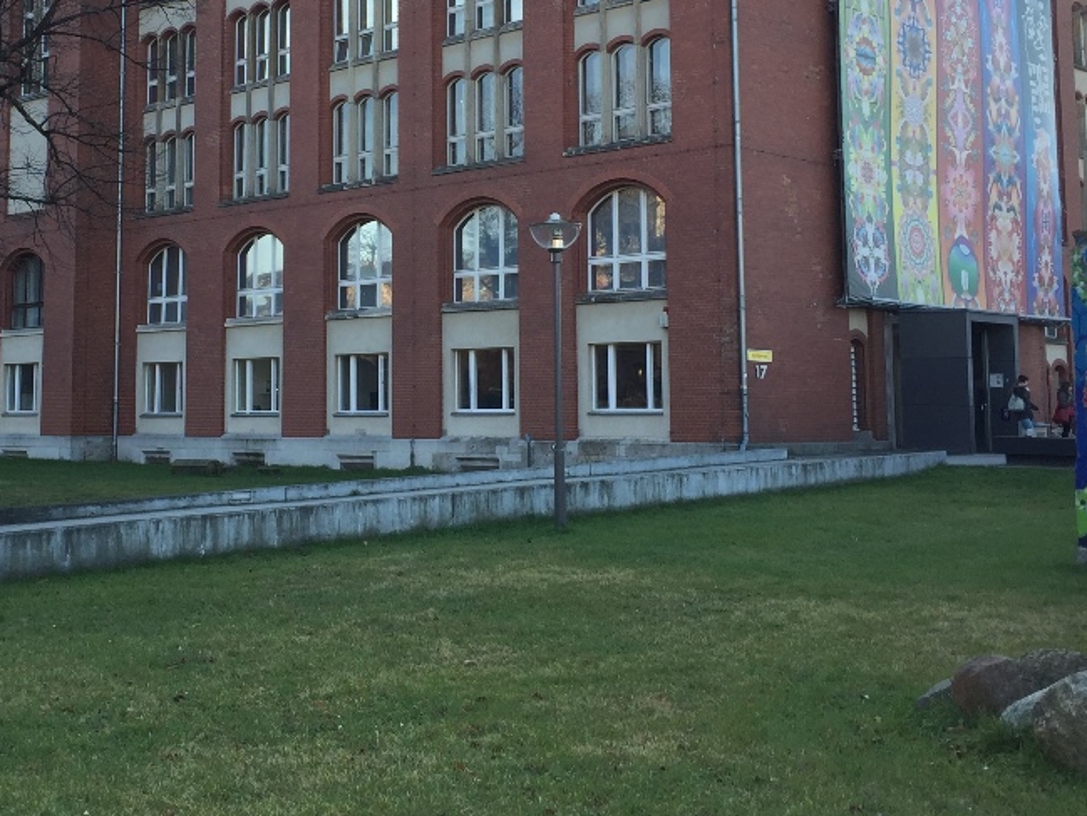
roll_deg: +0.6
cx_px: 395
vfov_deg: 28.2
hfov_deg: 37.2
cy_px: 222
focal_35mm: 51
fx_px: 1602
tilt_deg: +6.3
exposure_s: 1/278
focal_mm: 4.15
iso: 32
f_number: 2.2
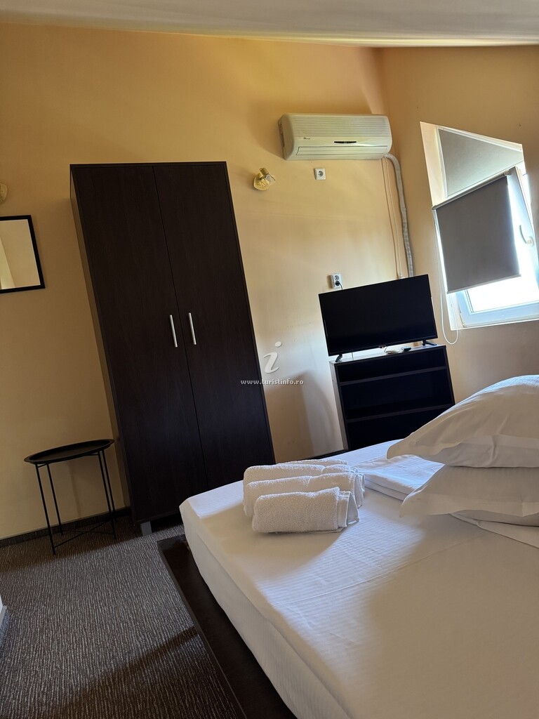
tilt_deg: -1.7
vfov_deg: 71.6
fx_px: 498
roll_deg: +8.5
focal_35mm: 24
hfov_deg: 56.8
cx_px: 270
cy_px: 360
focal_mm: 6.76
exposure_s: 1/50
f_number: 1.78
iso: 500
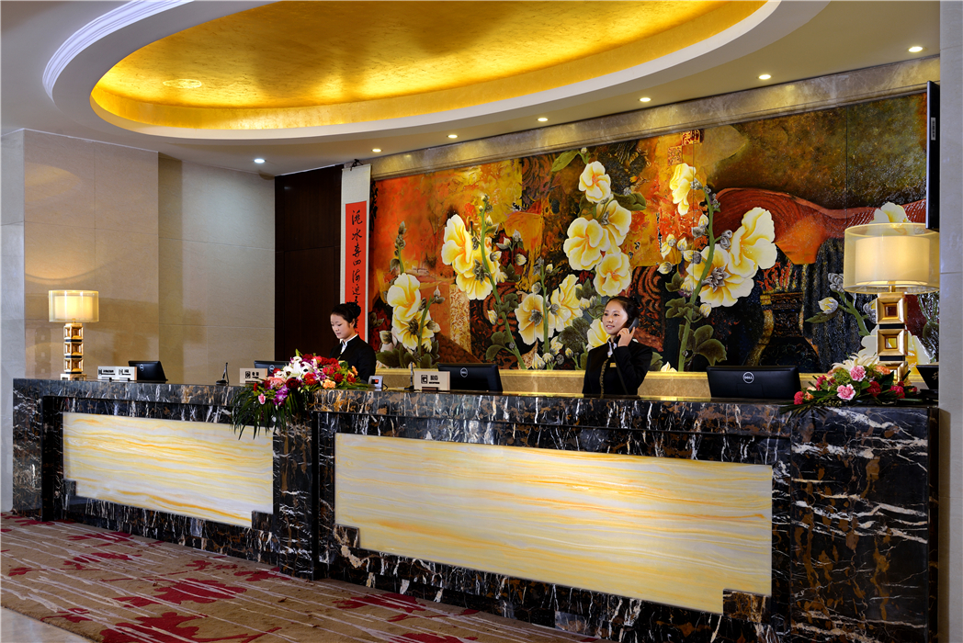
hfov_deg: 50.7
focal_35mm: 38
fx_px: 1017
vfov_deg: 35.1
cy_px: 322
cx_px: 482
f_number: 8
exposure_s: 1/4
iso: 100
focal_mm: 38
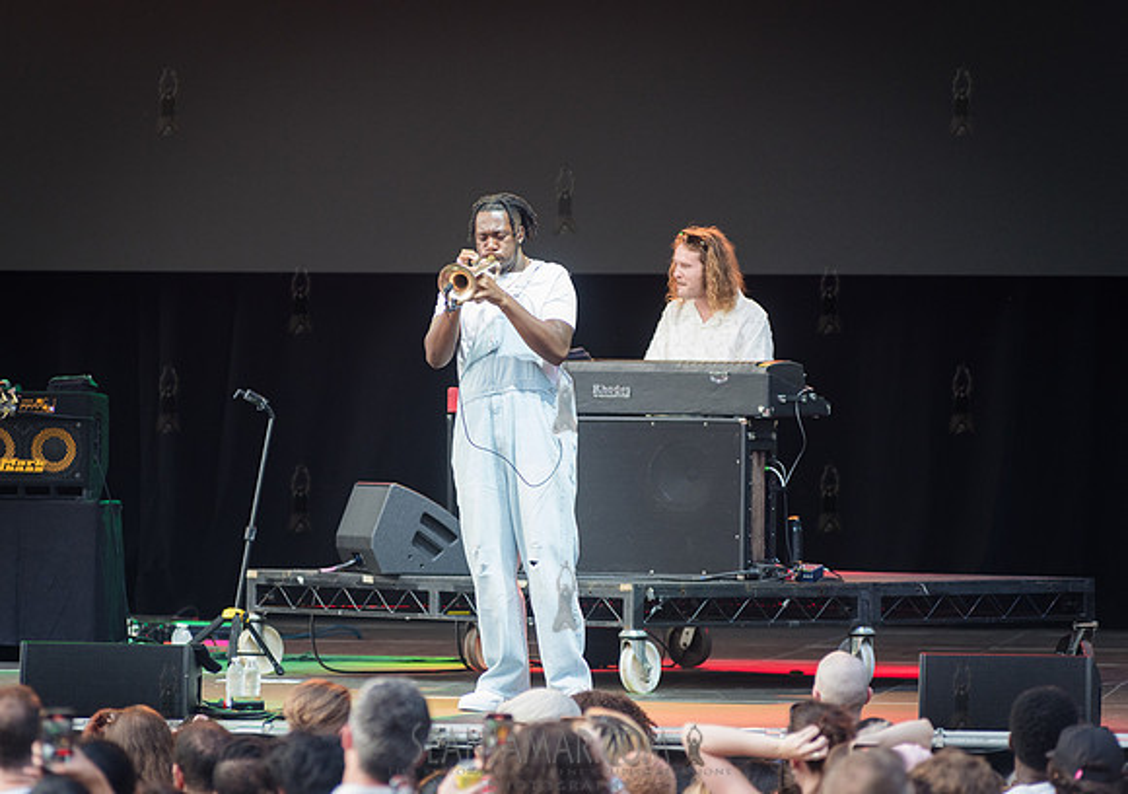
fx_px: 7073
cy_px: 369
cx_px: 492
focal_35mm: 222
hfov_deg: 9.1
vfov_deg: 6.4
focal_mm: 200
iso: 1000
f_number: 4
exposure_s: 1/250
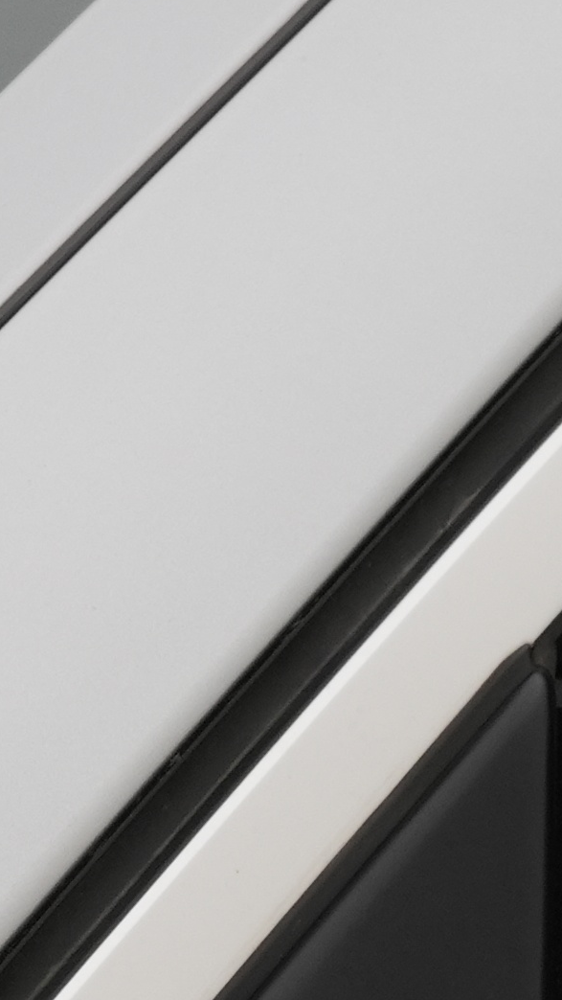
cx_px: 1044
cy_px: 1614
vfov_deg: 4.6
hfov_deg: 2.6
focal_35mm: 466
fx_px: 12349
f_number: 8
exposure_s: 1/80
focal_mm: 50
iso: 250
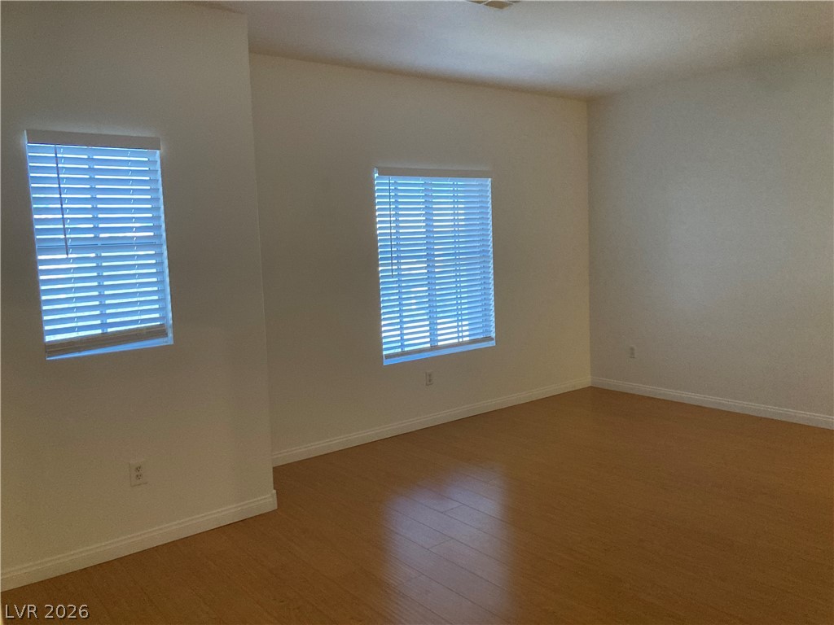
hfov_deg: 63.4
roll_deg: +1.1
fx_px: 675
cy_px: 312
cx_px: 417
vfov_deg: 49.7
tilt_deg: -4.2
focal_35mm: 28
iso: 320
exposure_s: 1/60
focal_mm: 3.99
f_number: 1.8
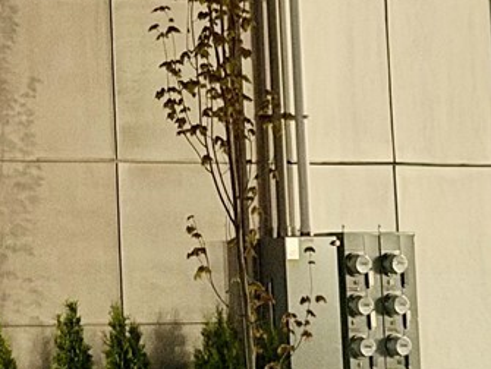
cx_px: -481
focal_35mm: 229
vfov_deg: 6.5
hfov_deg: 8.2
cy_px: -92
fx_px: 3252
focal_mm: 6.76
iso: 640
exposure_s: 1/30
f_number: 1.78
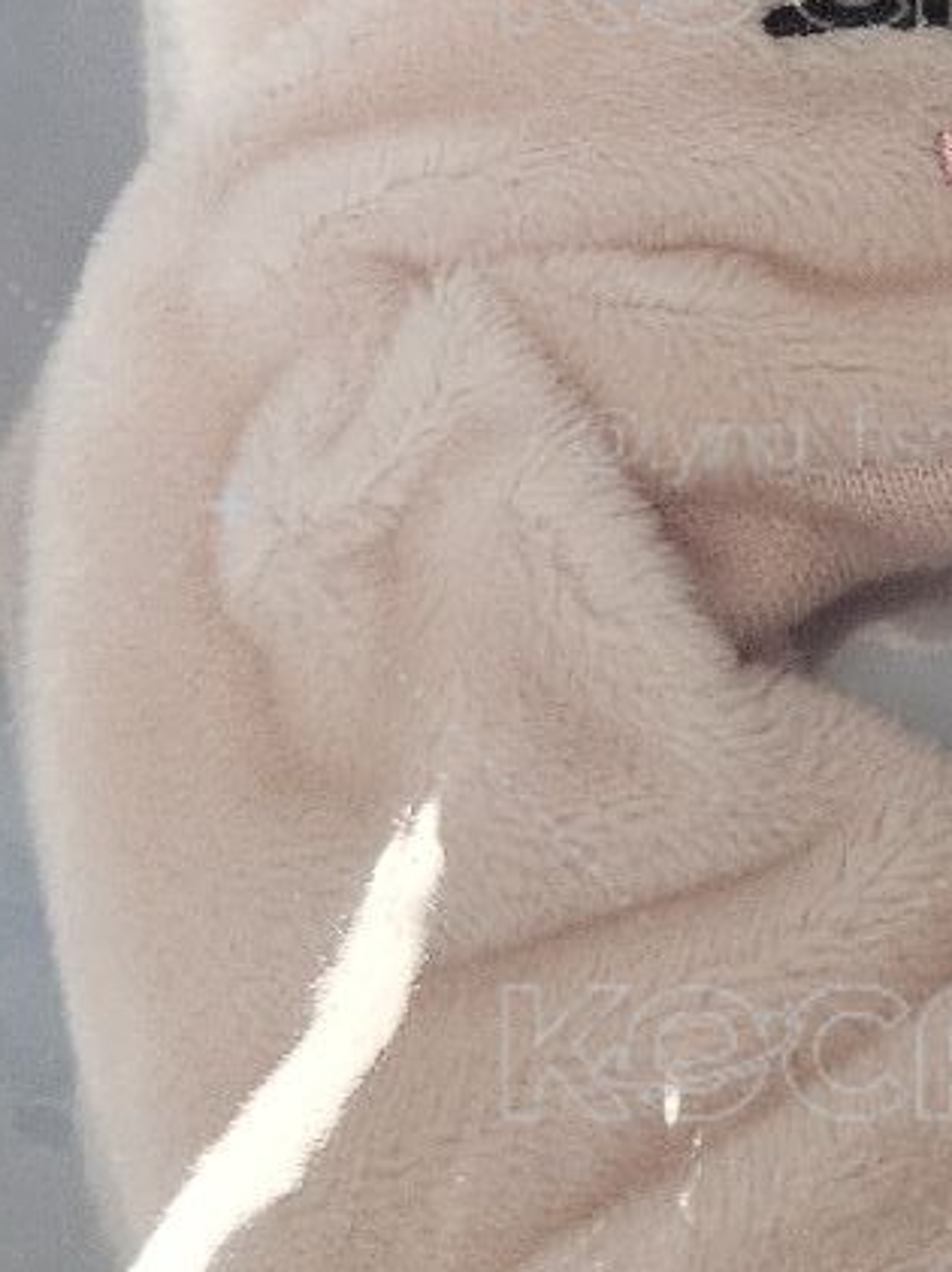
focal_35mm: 105
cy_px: 142
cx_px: 1318
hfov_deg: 13.4
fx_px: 3856
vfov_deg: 18.4
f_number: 1.8
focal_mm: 5.4
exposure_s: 1/60
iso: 800
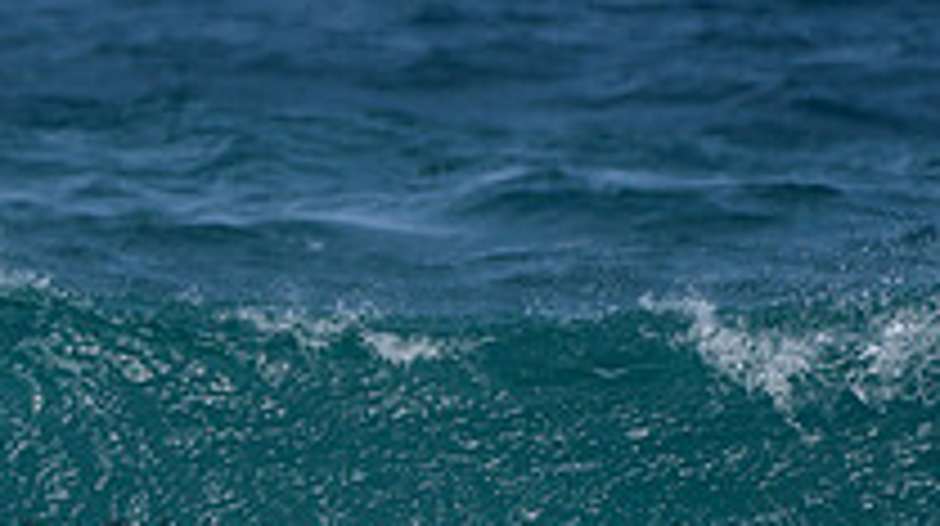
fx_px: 44465
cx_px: -174
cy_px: 385
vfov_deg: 0.7
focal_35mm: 1786
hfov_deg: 1.2
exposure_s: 1/2000
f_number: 5.6
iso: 90
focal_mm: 500
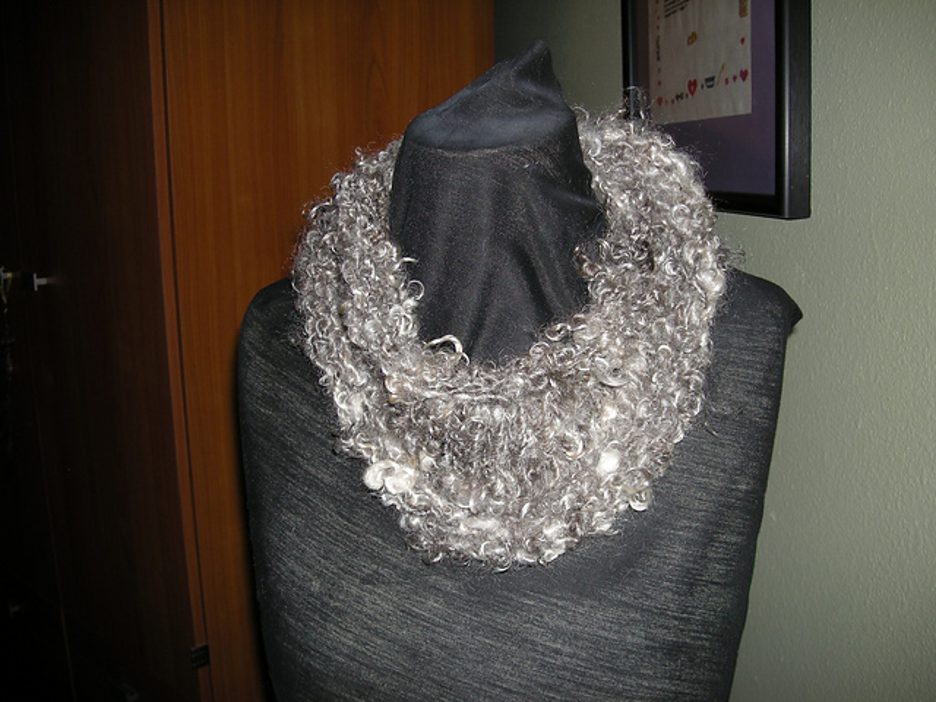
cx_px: 468
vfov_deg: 40.7
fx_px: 946
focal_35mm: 35
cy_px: 351
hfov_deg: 52.6
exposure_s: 1/60
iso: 50
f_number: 2.8
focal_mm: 5.7
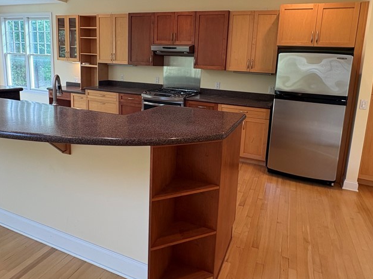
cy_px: 102
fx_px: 248
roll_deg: -3.2
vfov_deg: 58.0
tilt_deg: -7.4
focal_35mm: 23
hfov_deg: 73.8
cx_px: 199
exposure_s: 1/60
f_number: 2.2
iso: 200
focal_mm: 2.22
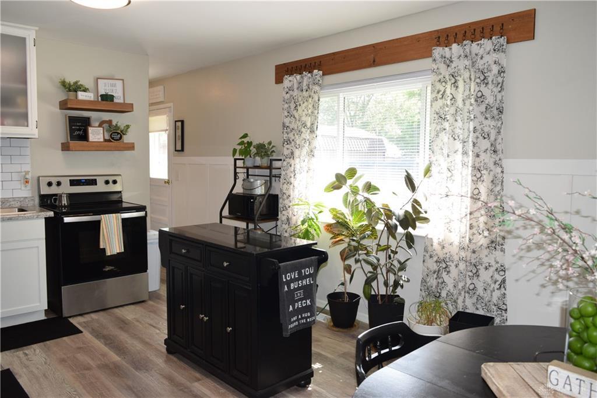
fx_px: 448
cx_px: 298
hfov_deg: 67.4
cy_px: 199
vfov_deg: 47.9
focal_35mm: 27
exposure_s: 1/125
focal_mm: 18
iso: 720
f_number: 5.6
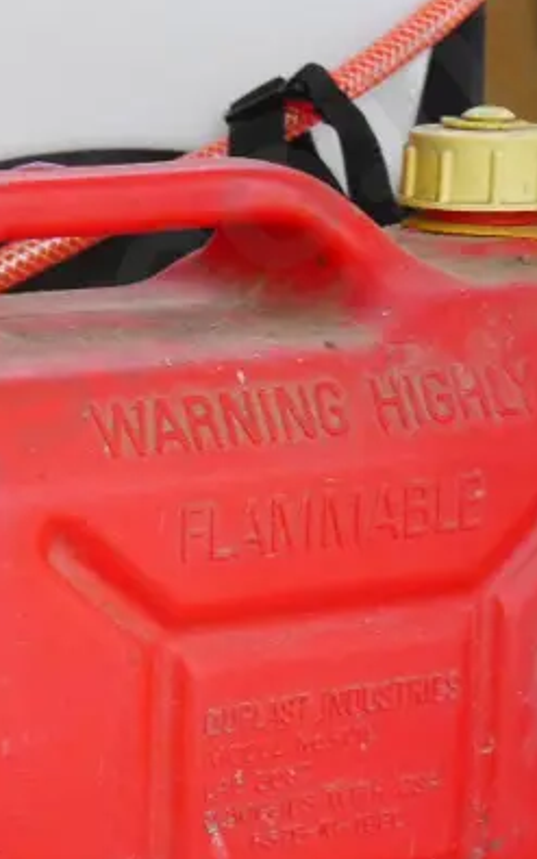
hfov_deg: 10.4
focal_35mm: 121
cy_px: 656
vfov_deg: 17.1
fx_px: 2832
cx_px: -322
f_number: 4.8
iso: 3200
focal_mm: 22
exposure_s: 1/13
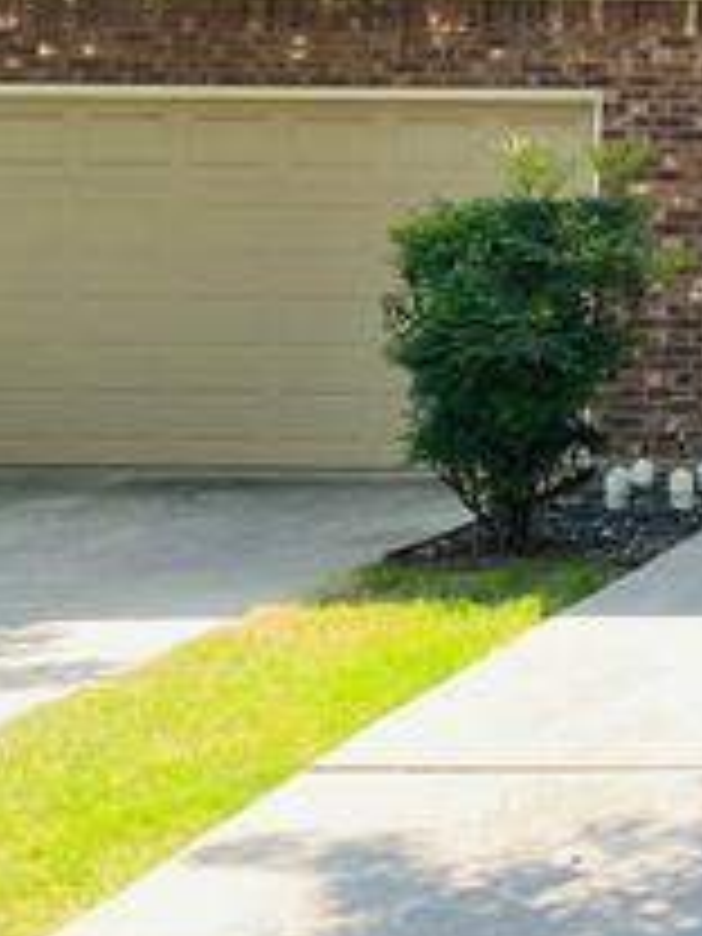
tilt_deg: +5.5
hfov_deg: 13.8
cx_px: 1251
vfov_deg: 20.0
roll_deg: -0.7
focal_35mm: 96
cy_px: 54
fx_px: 2596
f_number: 1.8
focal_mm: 4.25
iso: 32
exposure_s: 1/772
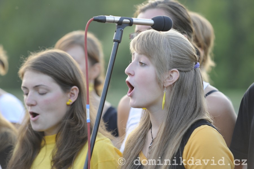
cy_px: 84
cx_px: 127
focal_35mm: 200
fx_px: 1411
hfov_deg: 10.3
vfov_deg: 6.9
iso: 800
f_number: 3.5
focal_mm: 200
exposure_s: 1/320
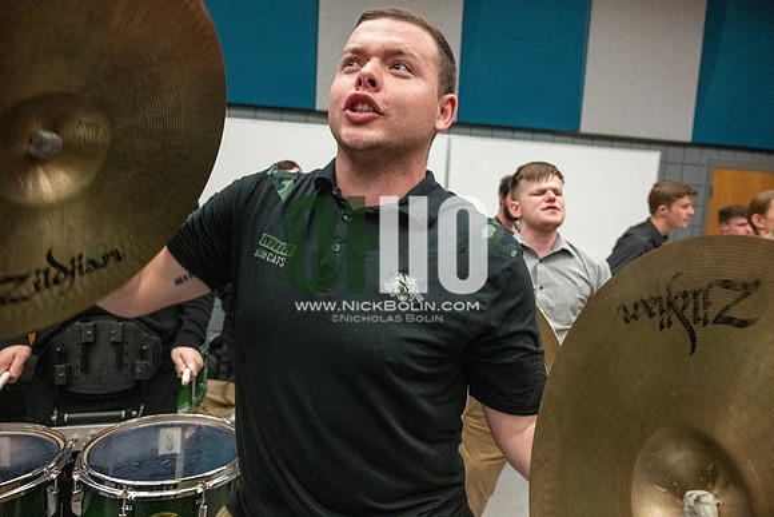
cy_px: 258
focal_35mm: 24
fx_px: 516
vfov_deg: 53.2
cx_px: 387
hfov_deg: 73.7
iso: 10000
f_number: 4
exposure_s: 1/500
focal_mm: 24
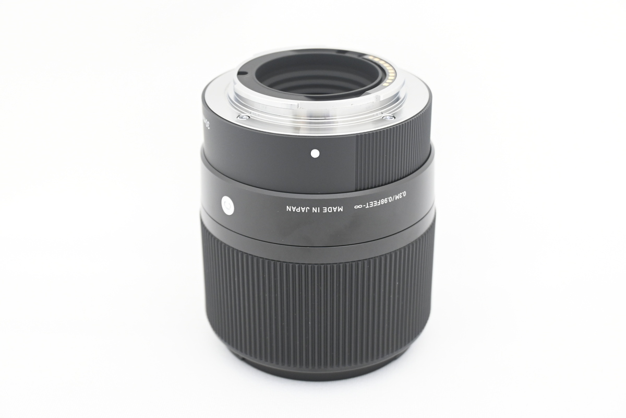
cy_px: 209
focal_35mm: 56
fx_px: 965
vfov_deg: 24.4
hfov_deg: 35.9
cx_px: 313
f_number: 5.3
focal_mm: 37
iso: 1000
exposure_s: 1/20
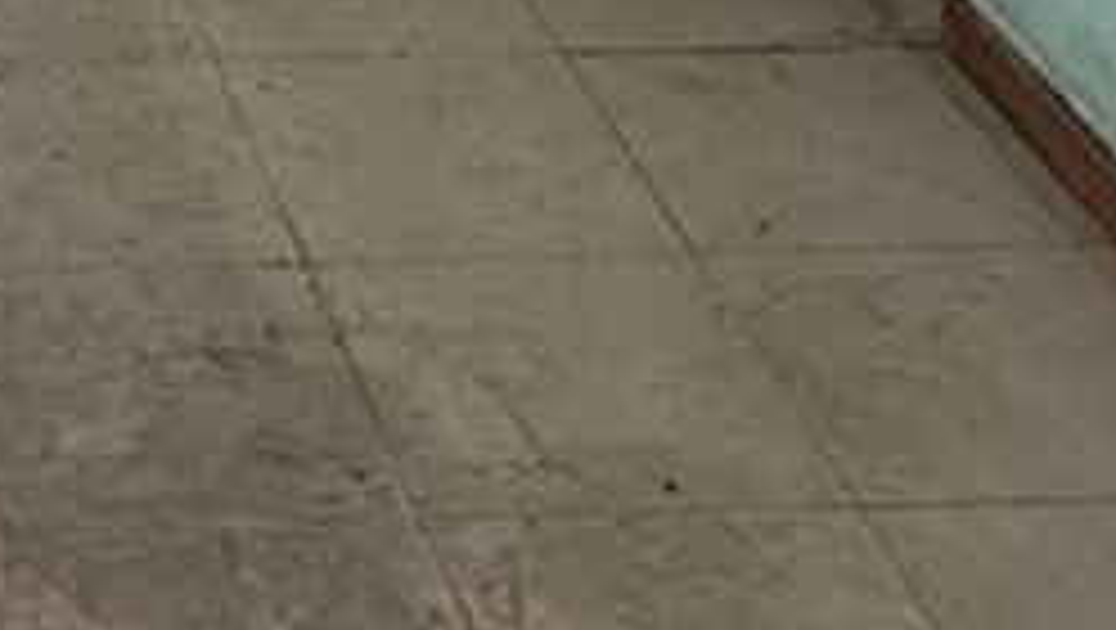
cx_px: -428
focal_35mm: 118
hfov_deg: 16.9
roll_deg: -0.1
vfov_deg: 7.5
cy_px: -1850
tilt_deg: +1.5
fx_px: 3495
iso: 125
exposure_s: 1/99
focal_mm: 2.22
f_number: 2.2
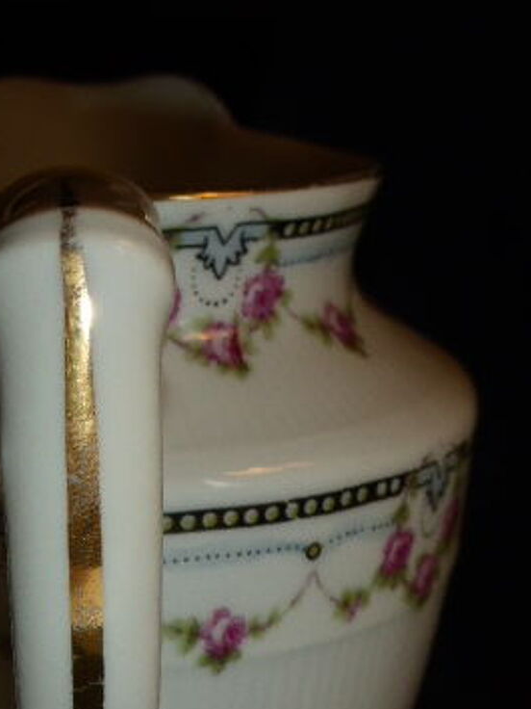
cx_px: 73
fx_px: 1963
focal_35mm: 96
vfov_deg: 20.2
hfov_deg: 15.3
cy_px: 564
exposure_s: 1/60
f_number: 4.4
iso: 160
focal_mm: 9
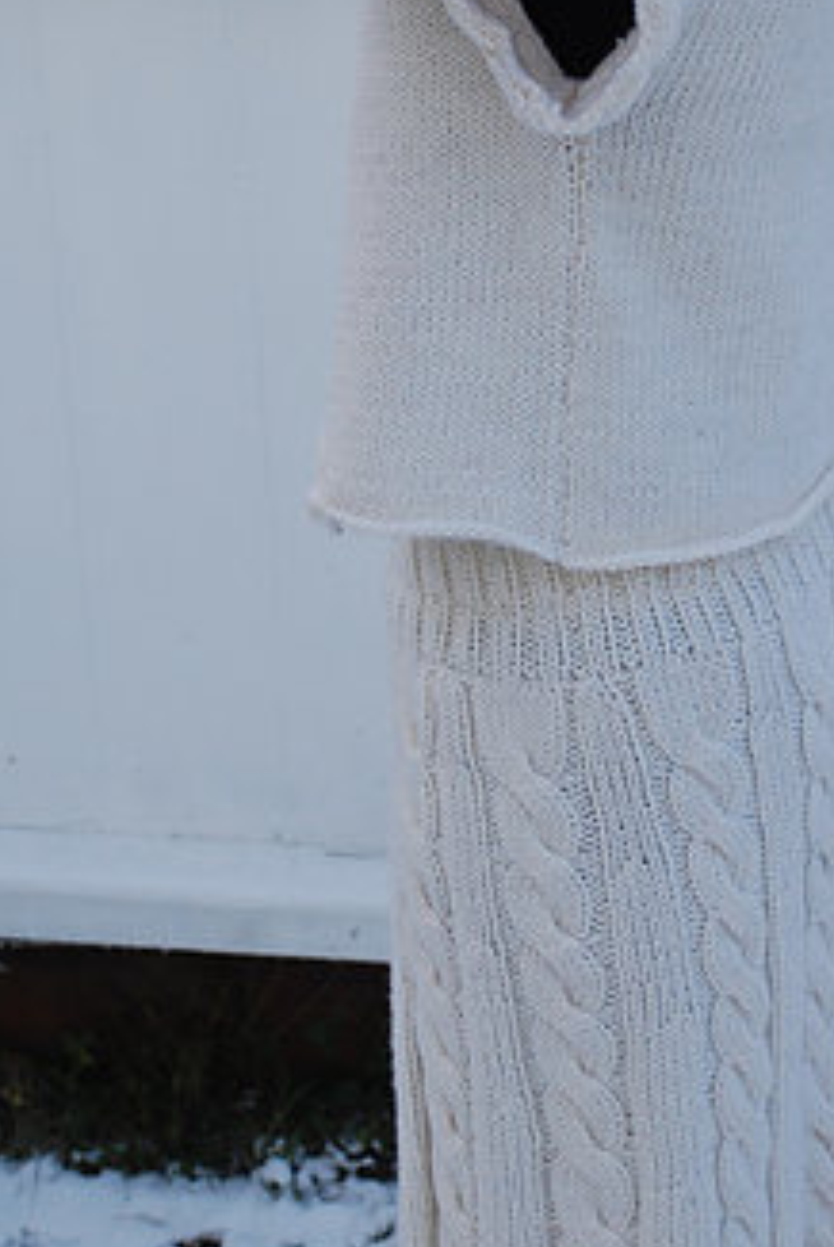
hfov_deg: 13.3
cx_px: 593
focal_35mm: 103
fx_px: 3571
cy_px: 405
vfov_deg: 19.7
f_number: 5.6
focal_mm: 35
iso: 180
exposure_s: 1/125
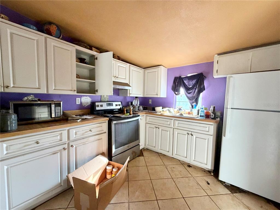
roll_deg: -0.8
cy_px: 105
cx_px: 140
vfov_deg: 85.7
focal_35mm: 14
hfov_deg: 102.1
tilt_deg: -3.4
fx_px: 113
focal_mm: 2.22
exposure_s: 1/78
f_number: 2.2
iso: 320
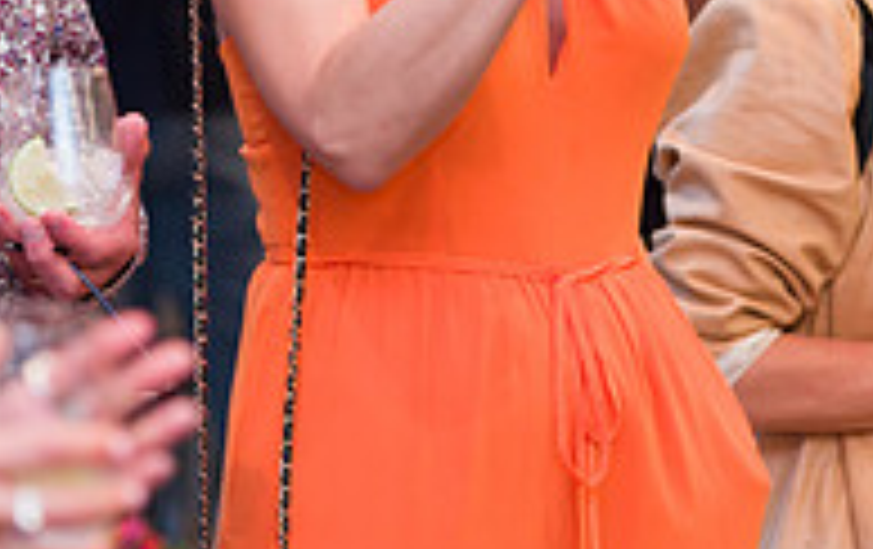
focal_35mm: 319
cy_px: -104
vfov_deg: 4.1
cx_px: 562
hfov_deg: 6.6
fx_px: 7603
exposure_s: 1/200
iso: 800
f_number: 3.2
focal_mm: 105
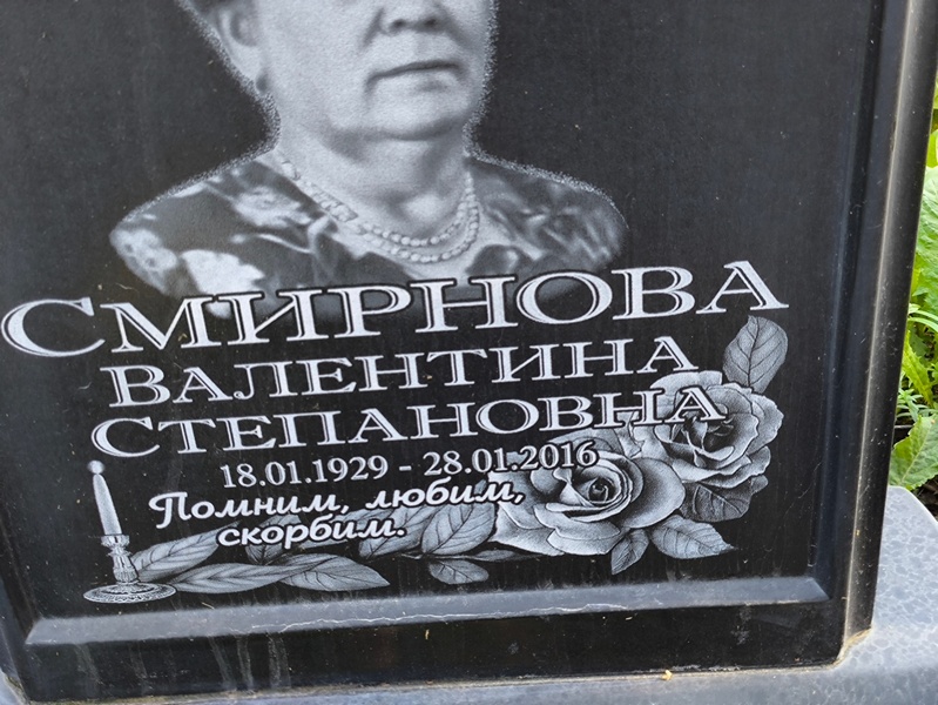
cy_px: 352
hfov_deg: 38.2
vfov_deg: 29.1
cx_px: 469
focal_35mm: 50
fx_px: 1355
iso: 50
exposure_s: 1/60
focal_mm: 4.71
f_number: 1.7
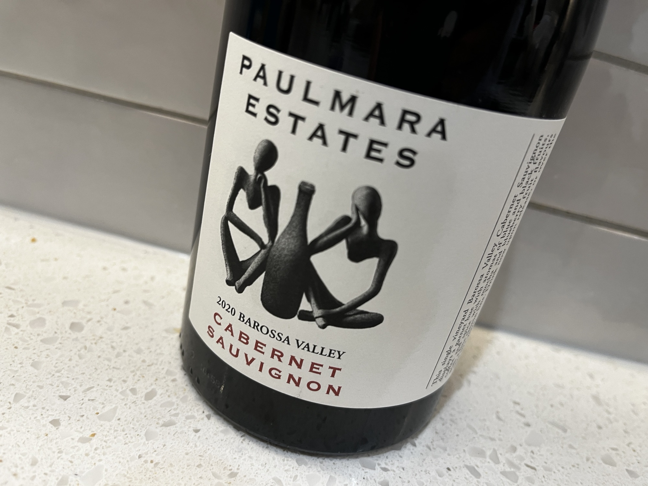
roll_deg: -15.2
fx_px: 487
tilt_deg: -26.5
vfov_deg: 53.1
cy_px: 243
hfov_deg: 67.3
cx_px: 324
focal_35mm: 26
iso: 80
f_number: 1.6
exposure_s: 1/50
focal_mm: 5.1
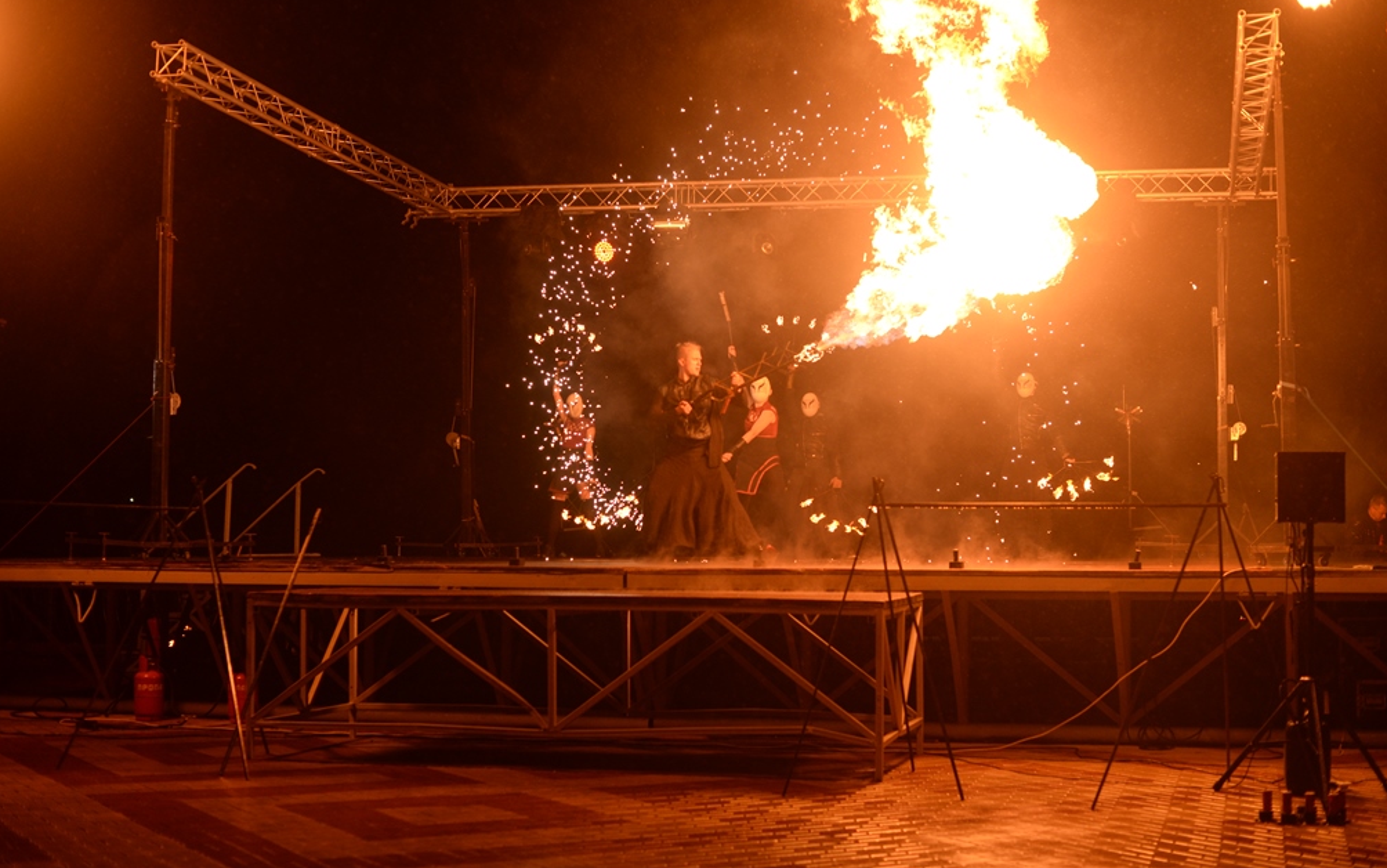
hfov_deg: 38.9
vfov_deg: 24.9
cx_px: 706
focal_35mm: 52
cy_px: 397
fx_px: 1966
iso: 640
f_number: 2.5
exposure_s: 1/640
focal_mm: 50
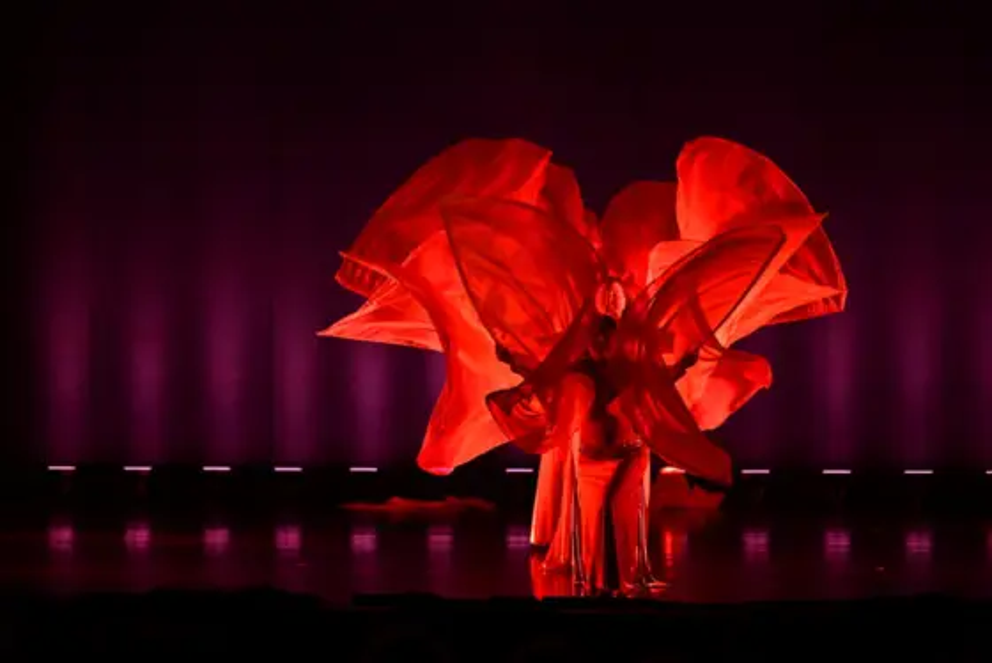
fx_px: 2371
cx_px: 496
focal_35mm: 86
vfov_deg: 15.9
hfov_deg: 23.6
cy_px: 332
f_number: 3.2
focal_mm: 86
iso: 1600
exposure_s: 1/400
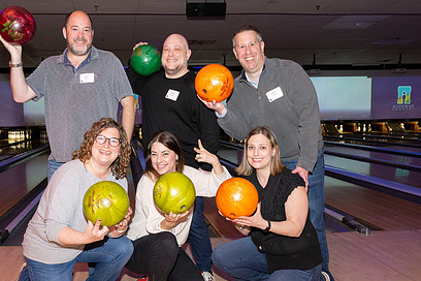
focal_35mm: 37
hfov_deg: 51.4
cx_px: 161
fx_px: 433
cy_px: 148
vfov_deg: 35.9
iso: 1600
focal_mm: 26
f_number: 5.6
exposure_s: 1/60
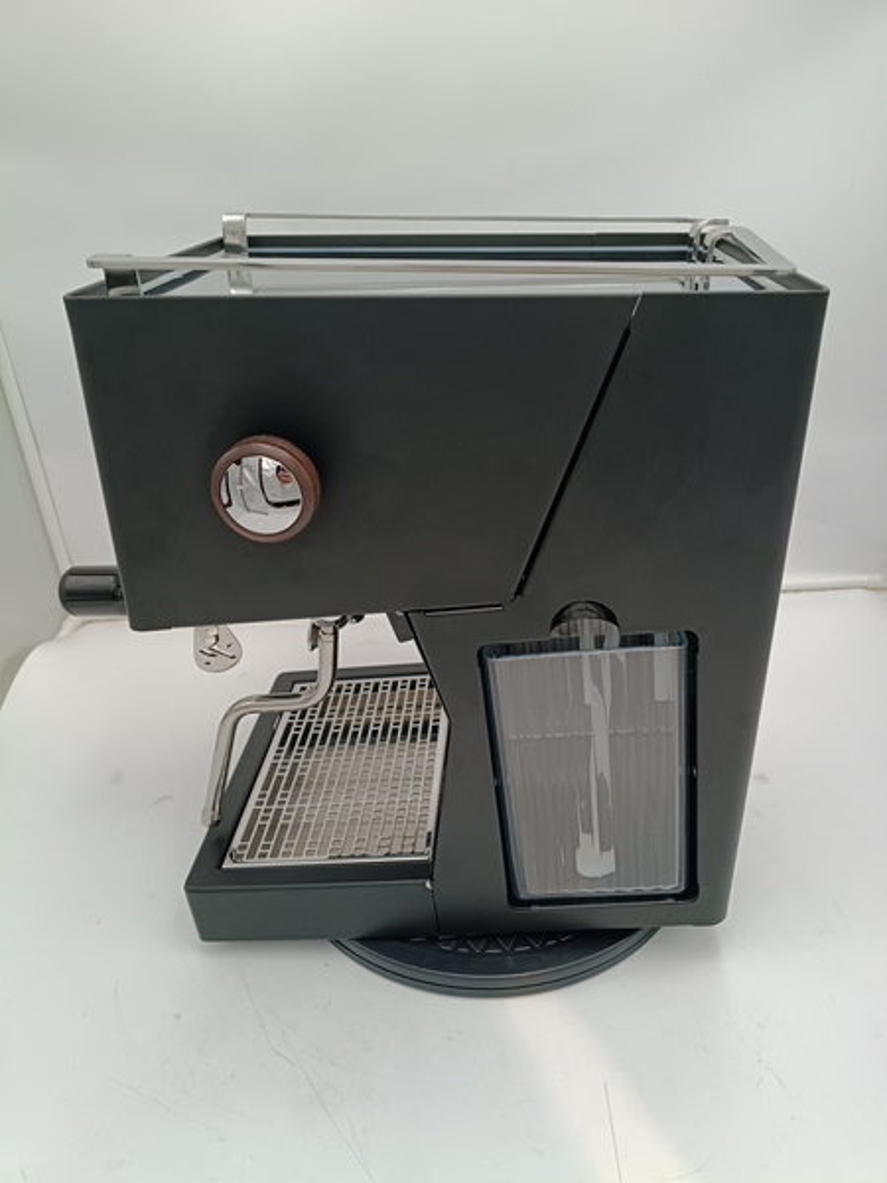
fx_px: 888
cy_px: 592
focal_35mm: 26
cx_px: 444
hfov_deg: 53.1
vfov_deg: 67.3
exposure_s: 1/114
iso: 142
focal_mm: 4.81
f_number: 1.8
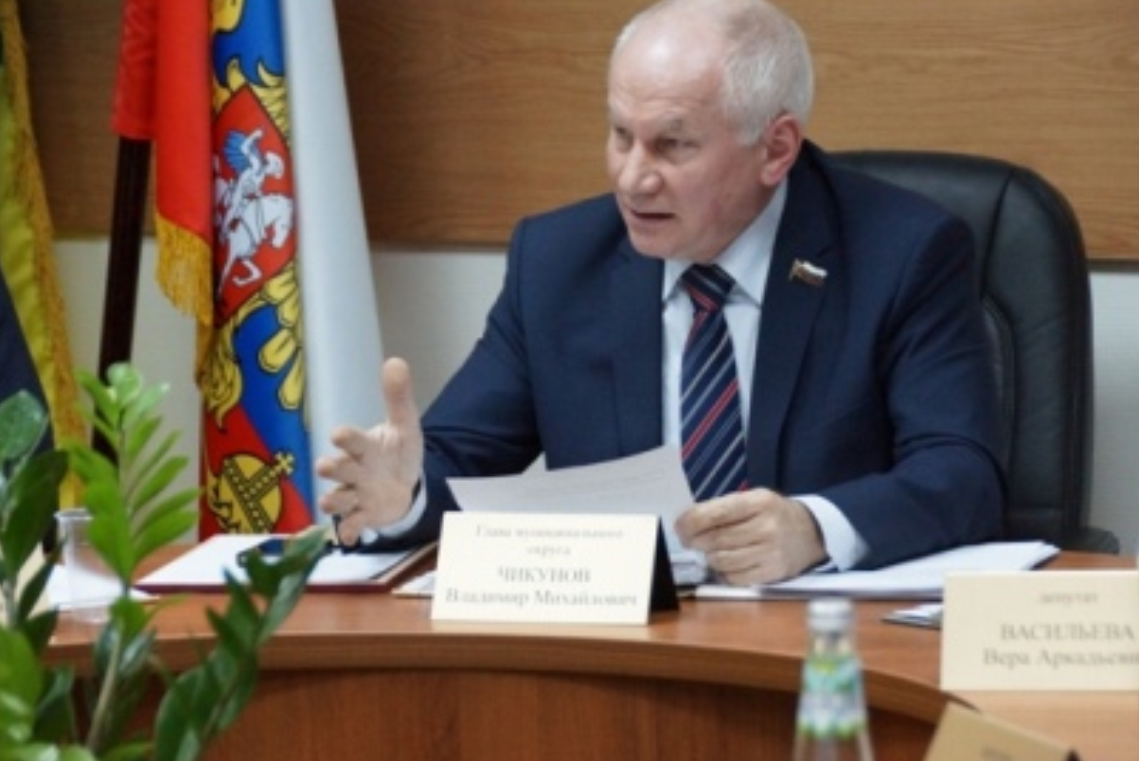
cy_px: 345
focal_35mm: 201
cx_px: 616
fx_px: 6364
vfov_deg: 6.8
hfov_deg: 10.2
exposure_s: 1/125
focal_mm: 120
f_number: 5.6
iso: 2500
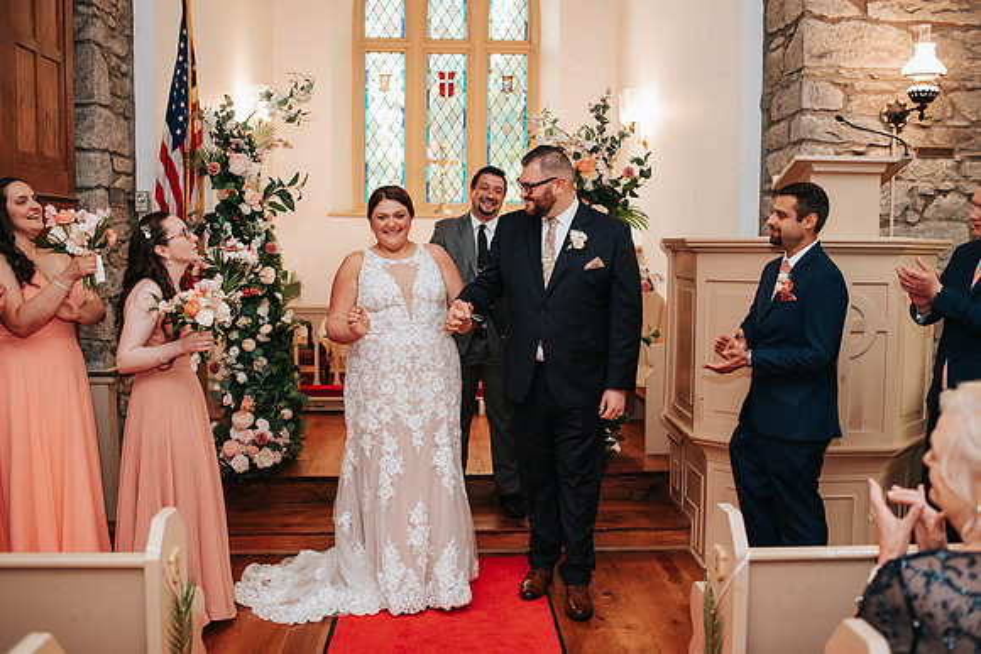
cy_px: 327
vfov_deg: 35.8
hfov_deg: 51.6
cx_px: 503
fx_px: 1015
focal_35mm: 37
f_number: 2.8
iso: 1000
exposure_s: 1/200
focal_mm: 35
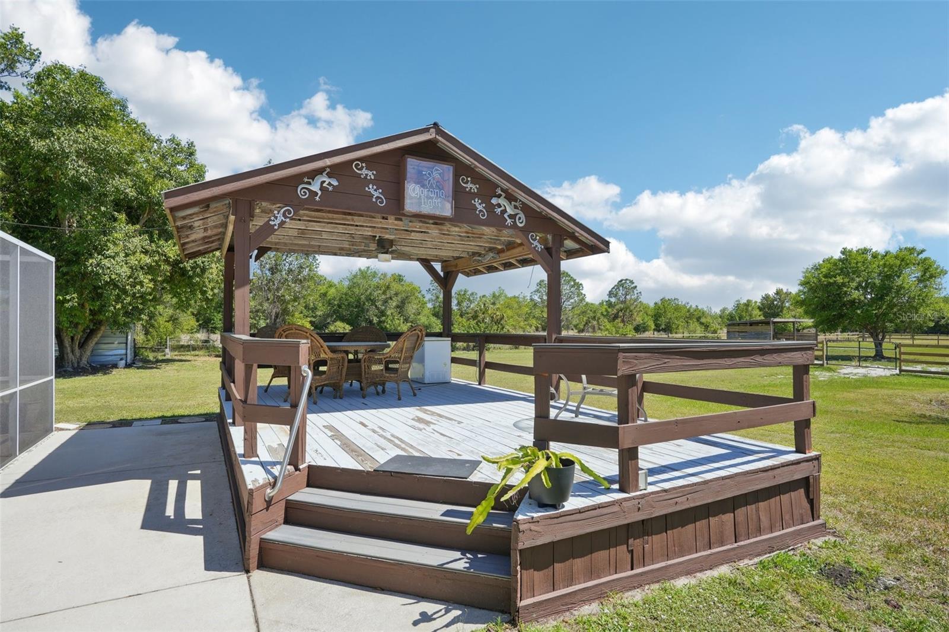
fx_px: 514
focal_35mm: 20
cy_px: 316
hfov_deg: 85.4
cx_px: 474
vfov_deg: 63.2
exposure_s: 1/1000
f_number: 8
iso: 400
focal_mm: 19.5
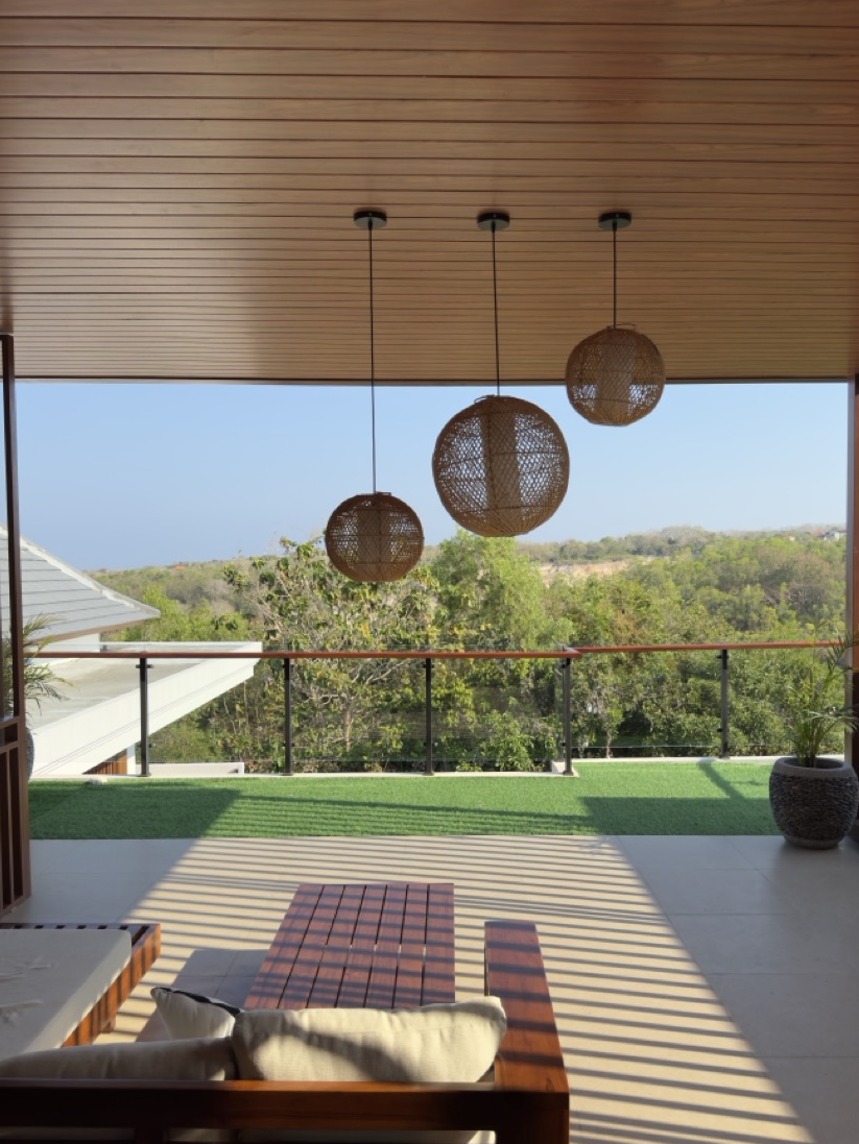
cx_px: 460
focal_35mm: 28
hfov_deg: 49.7
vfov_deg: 63.4
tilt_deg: -2.4
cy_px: 605
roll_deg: -0.2
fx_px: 926
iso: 100
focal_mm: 6.76
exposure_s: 1/3257
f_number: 1.78
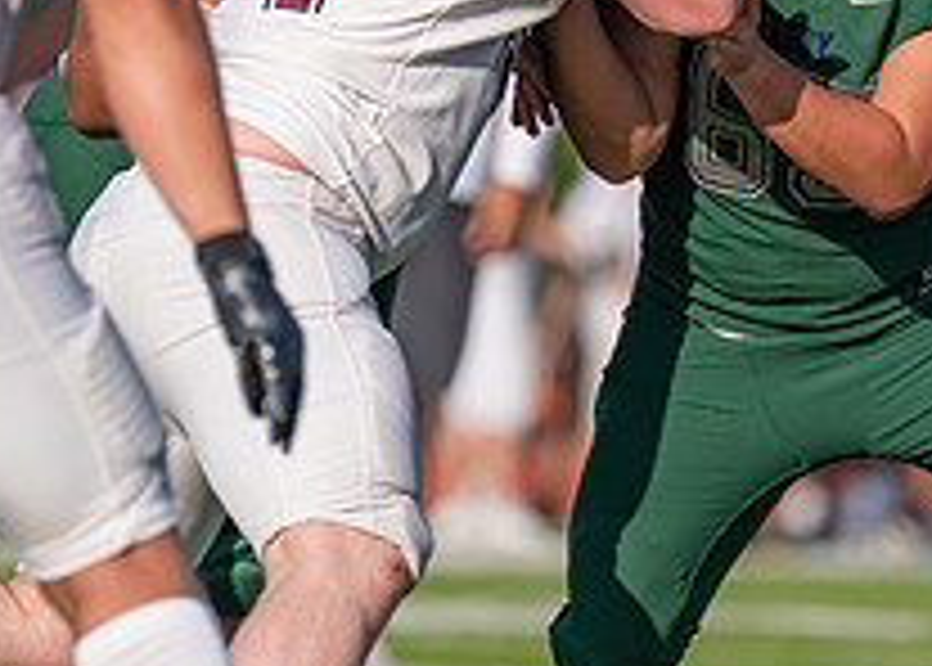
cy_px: 272
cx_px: 699
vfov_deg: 1.8
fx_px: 21368
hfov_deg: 2.5
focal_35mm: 807
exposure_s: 1/3200
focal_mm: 200
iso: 160
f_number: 2.8
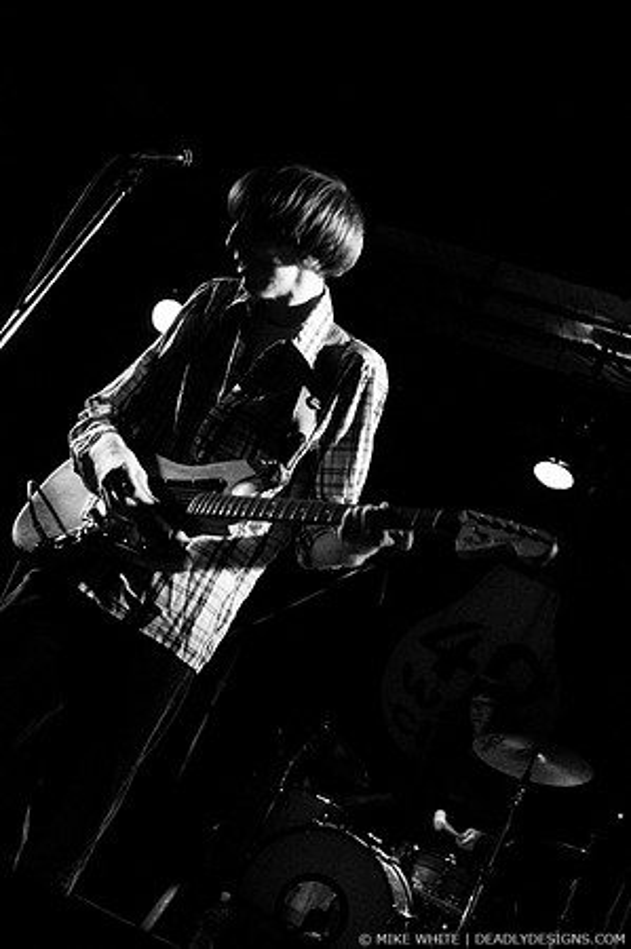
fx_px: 1383
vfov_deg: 37.9
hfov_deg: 25.7
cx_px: 316
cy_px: 474
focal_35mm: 52
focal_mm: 35
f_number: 2.8
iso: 1250
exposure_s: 1/40
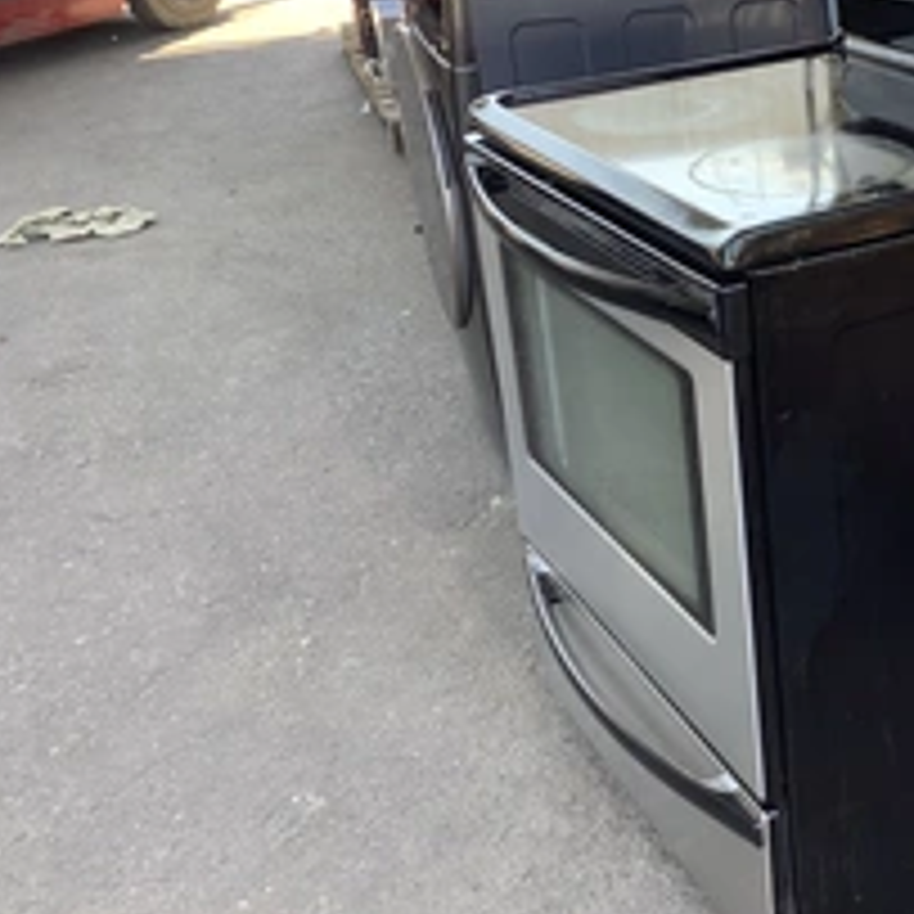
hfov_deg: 29.8
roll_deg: +1.5
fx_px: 1613
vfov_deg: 31.5
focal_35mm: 54
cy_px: 360
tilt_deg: -19.5
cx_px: 882
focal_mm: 3.3
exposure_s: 1/100
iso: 40
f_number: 2.4
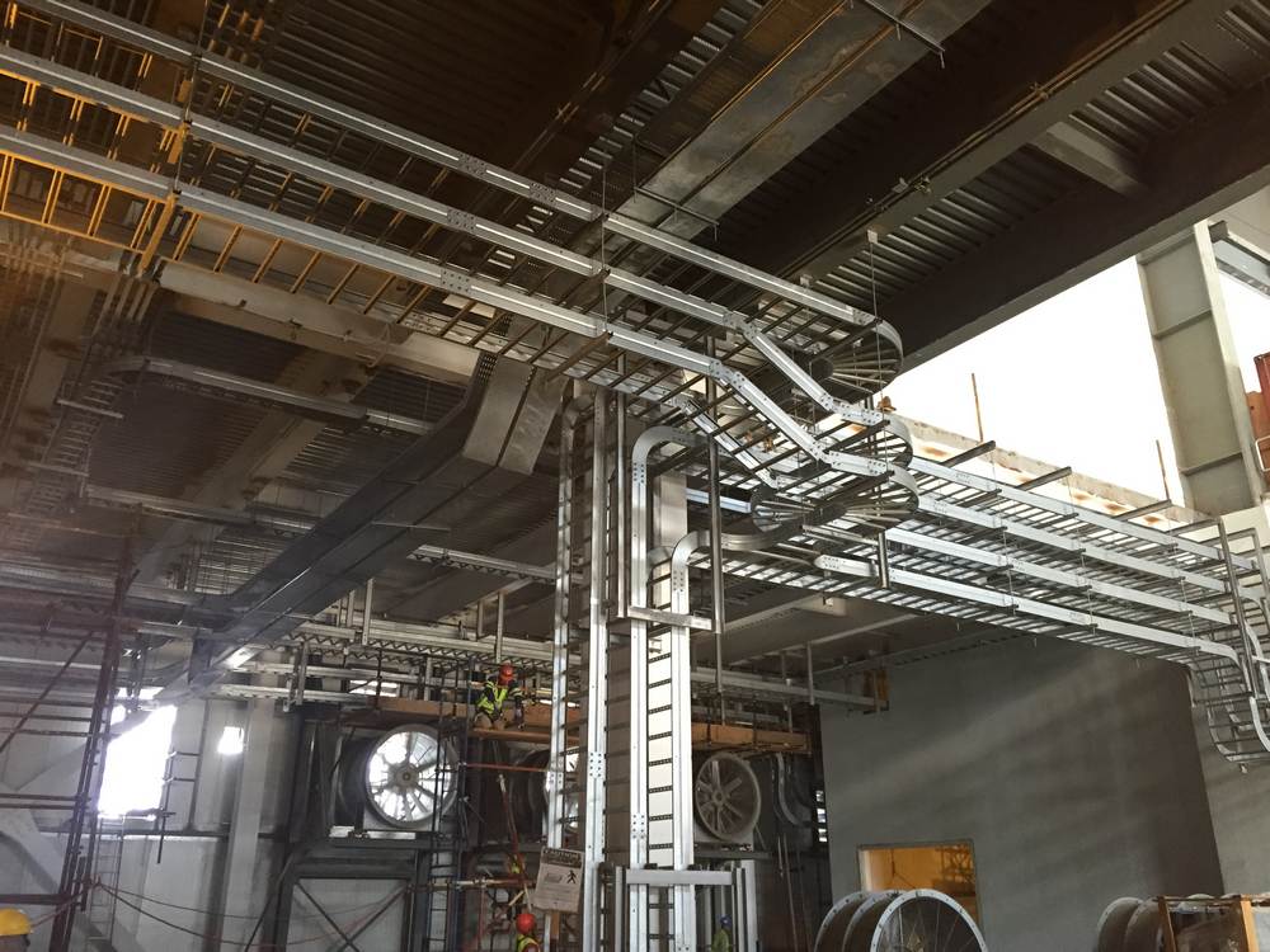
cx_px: 635
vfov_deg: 48.2
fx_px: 1064
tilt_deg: +20.9
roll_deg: -1.2
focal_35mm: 29
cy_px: 476
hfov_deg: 61.7
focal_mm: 4.15
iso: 200
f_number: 2.2
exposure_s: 1/30
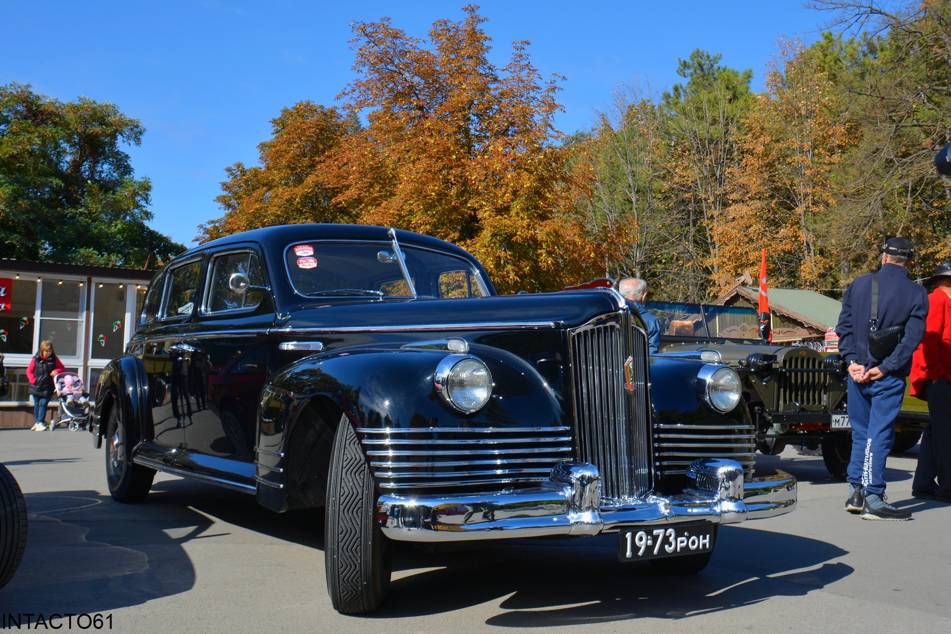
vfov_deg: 40.0
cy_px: 317
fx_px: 872
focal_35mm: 33
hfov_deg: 57.2
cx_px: 476
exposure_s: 1/250
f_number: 8
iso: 100
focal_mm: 22
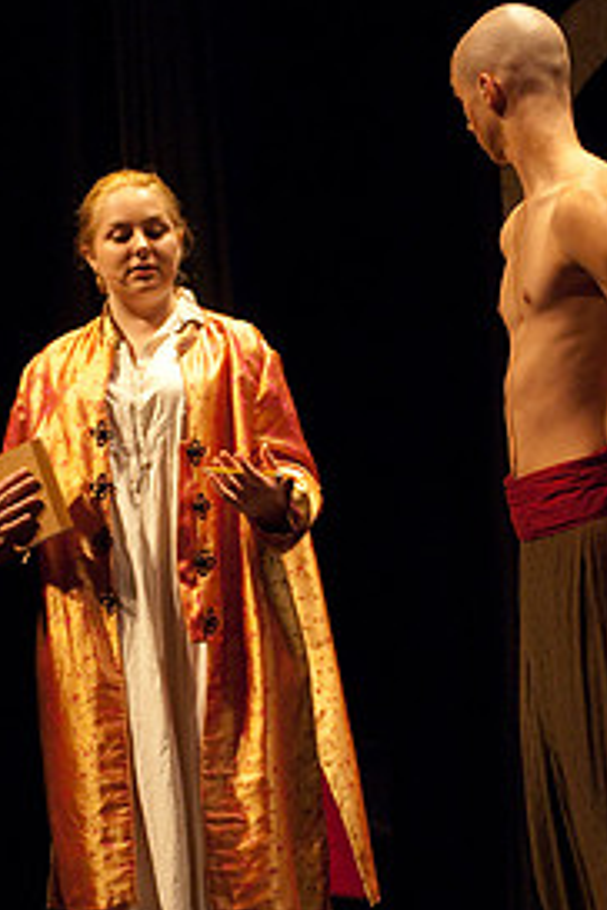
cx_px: 282
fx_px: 5007
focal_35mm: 198
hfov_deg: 6.9
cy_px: 627
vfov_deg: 10.4
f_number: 2.8
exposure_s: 1/160
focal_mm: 80
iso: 1000
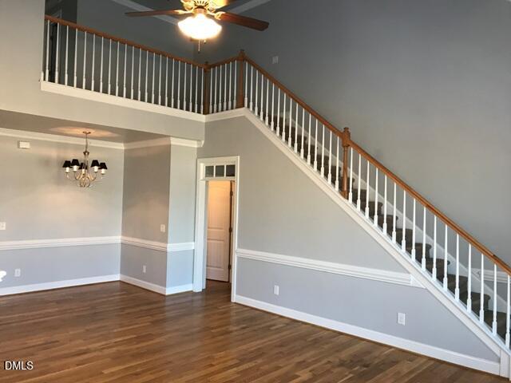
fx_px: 413
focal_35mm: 28
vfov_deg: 49.7
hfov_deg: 63.4
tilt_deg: +1.9
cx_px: 256
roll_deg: -0.8
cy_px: 192
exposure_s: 1/30
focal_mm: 3.99
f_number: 1.8
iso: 32
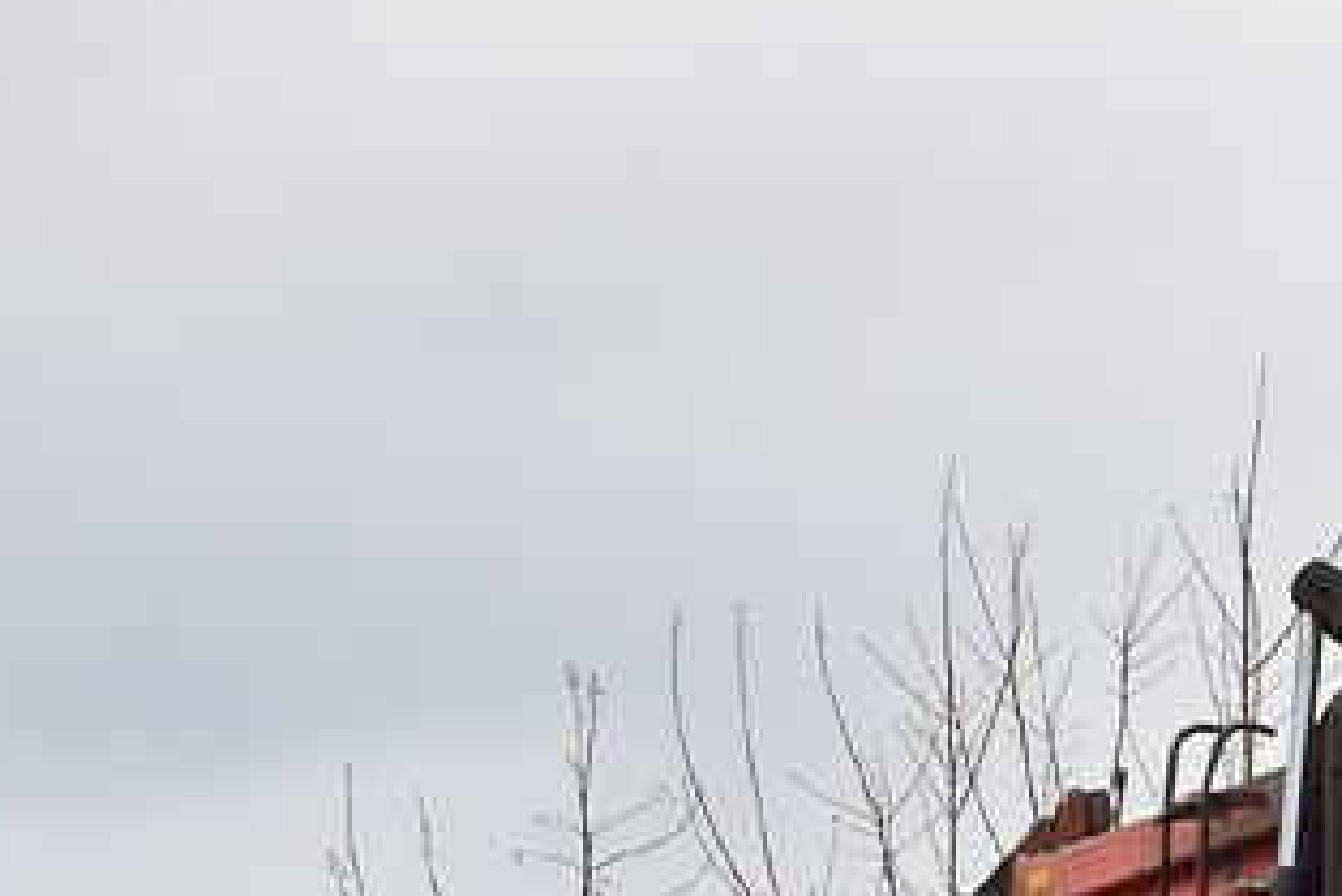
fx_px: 6862
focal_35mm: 184
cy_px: 1243
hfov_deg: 10.9
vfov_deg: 7.4
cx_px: 1758
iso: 400
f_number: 9
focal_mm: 32
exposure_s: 1/160
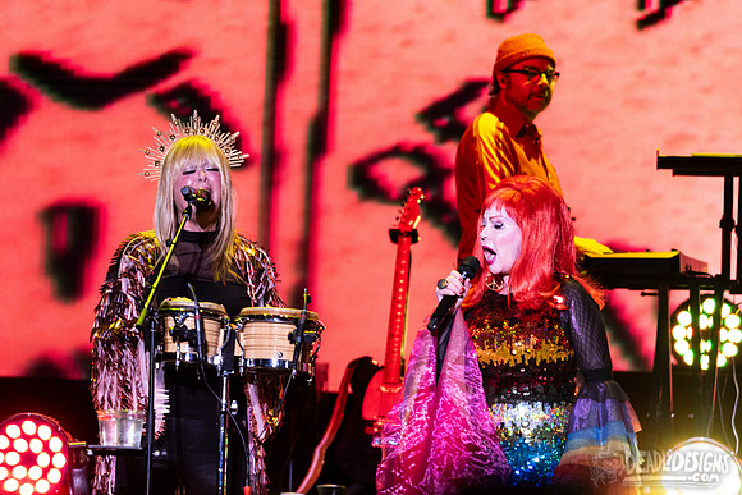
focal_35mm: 681
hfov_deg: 3.0
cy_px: 214
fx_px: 14032
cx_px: 371
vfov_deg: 2.0
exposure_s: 1/160
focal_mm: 600
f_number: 6.3
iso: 2500
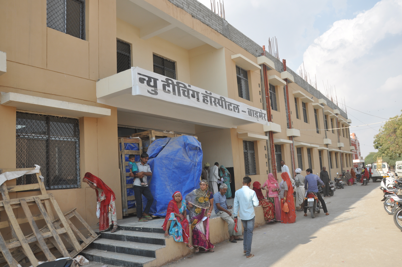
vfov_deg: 47.8
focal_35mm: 27
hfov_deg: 67.4
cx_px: 201
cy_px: 134
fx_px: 301
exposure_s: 1/125
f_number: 11
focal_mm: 18
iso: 200
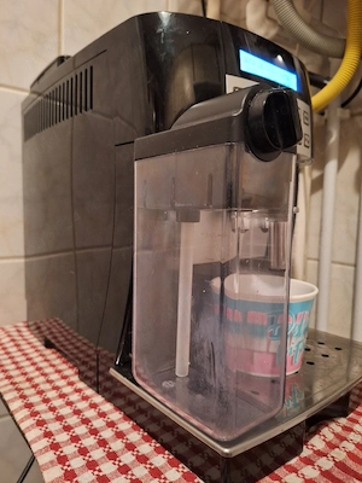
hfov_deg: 58.9
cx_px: 181
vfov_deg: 73.9
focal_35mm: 23
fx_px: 321
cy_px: 242
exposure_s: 1/20
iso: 640
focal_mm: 5.54
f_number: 1.8
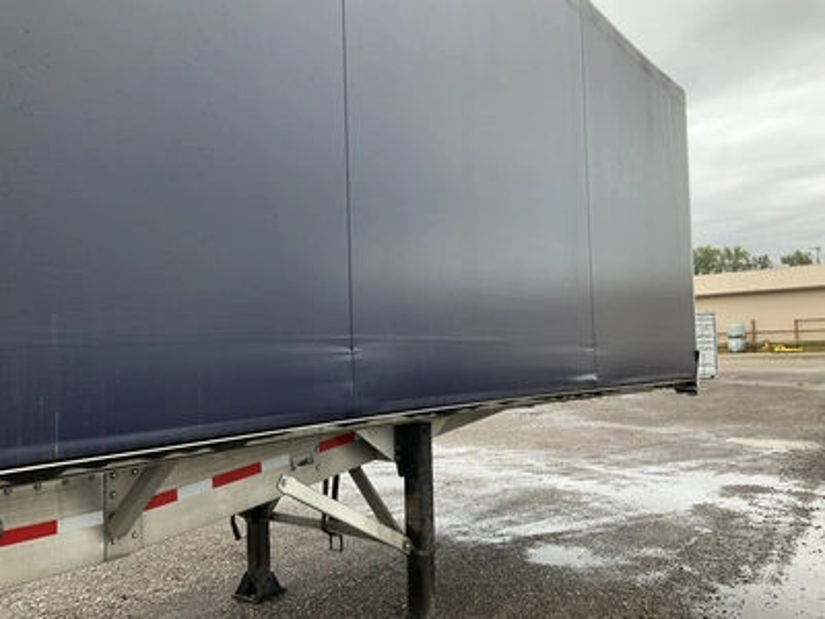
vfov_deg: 48.2
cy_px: 310
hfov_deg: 61.7
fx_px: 691
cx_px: 412
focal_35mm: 29
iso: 20
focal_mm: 3
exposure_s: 1/183
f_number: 1.8
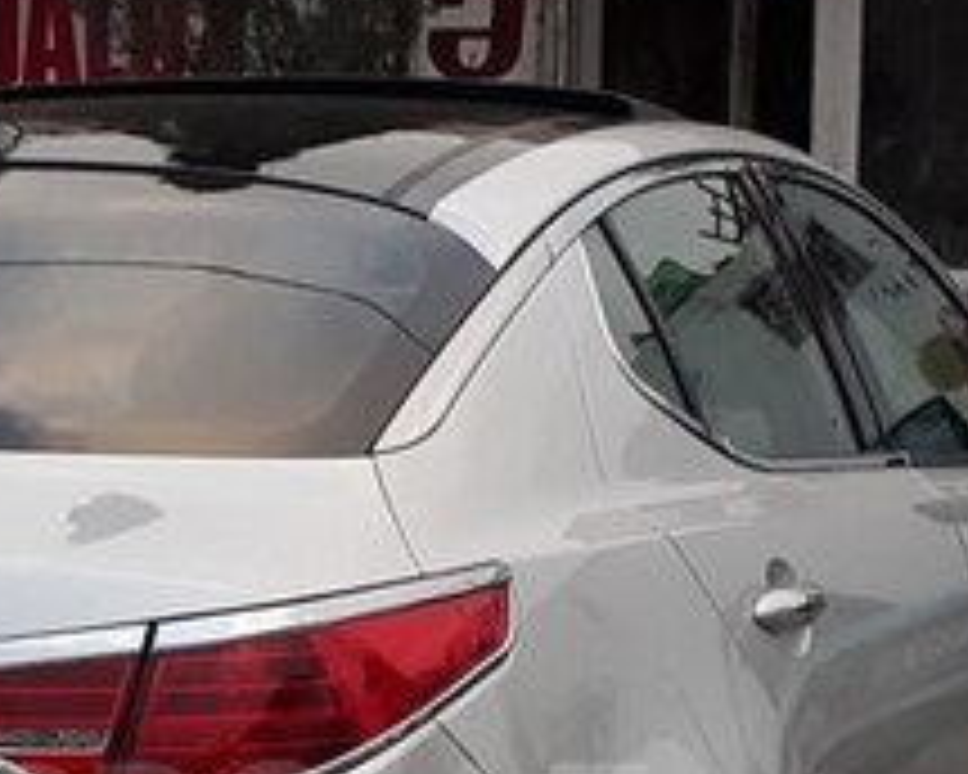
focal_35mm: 81
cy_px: 830
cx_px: 189
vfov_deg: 18.3
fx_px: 2321
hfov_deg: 23.2
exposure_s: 1/108
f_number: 1.9
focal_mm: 3.6
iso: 40
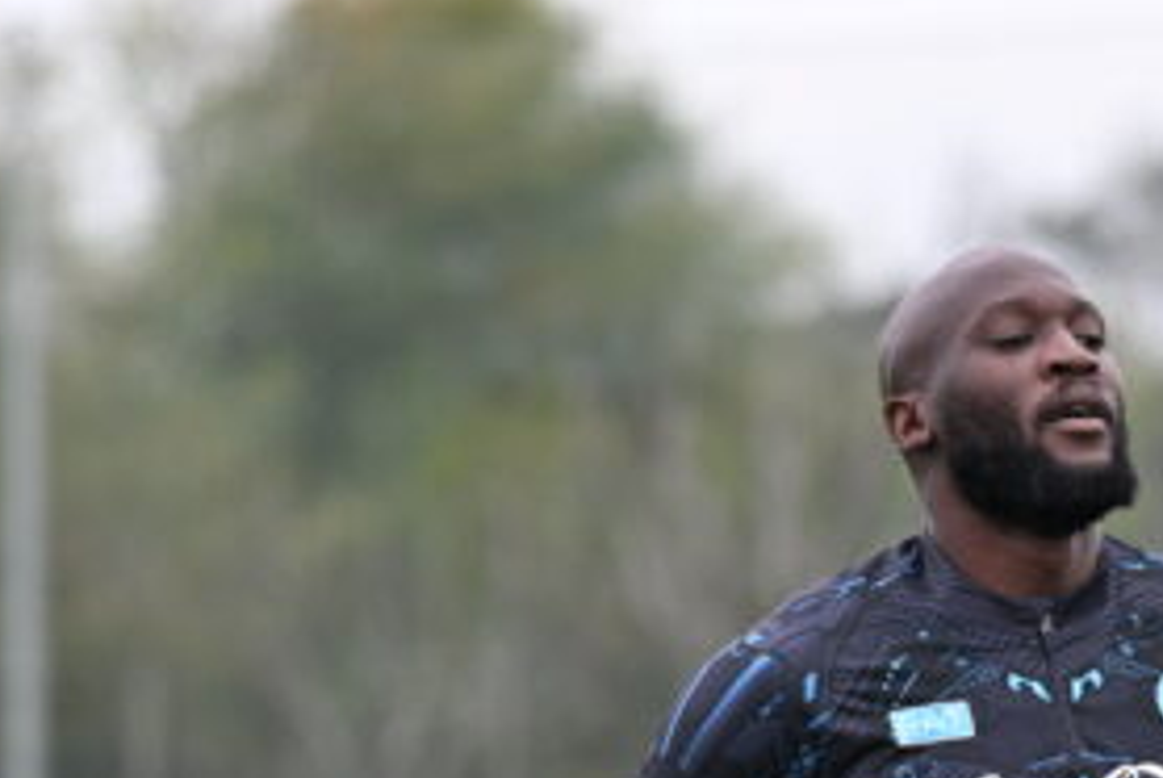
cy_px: 1328
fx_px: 23801
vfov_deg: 1.9
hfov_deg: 2.8
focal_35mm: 736
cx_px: 803
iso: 400
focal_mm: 200
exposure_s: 1/1250
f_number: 4
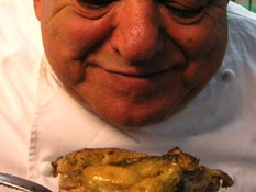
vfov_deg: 14.8
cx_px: 165
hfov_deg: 19.8
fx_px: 733
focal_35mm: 99
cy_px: 25
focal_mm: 7.5
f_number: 2.7
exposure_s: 1/133
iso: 452
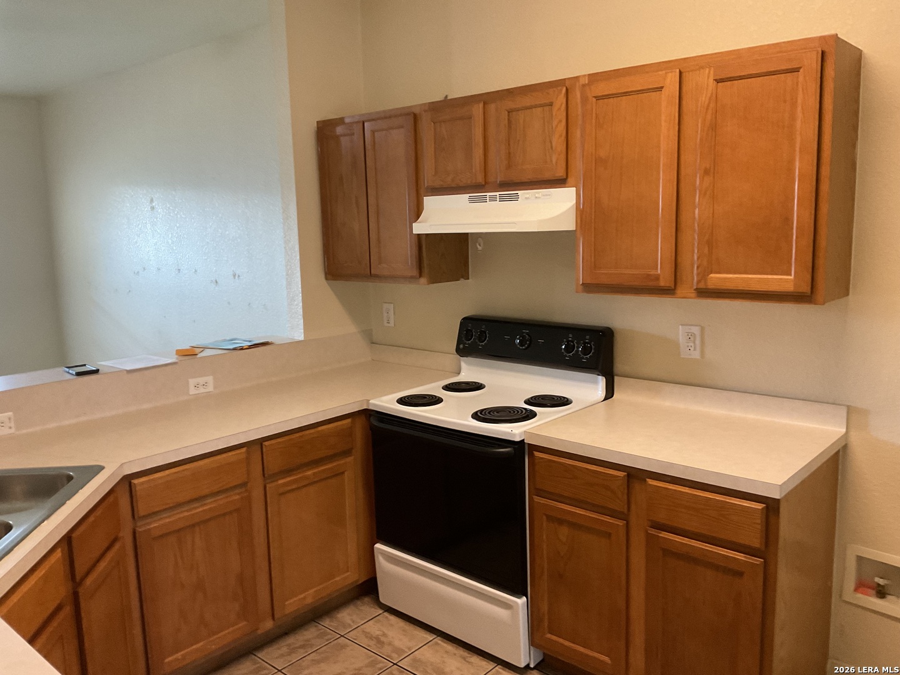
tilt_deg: -9.3
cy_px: 338
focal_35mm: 29
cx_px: 450
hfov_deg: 61.7
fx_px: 754
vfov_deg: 48.2
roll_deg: +0.8
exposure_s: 1/60
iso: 200
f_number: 1.8
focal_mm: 3
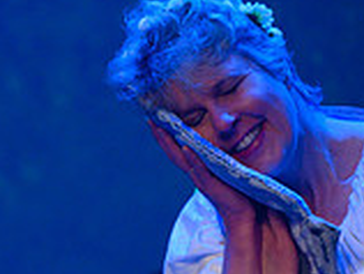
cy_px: 116
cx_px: -263
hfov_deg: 2.8
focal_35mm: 705
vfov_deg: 2.1
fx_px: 7425
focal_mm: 200
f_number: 3.5
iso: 1250
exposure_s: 1/80
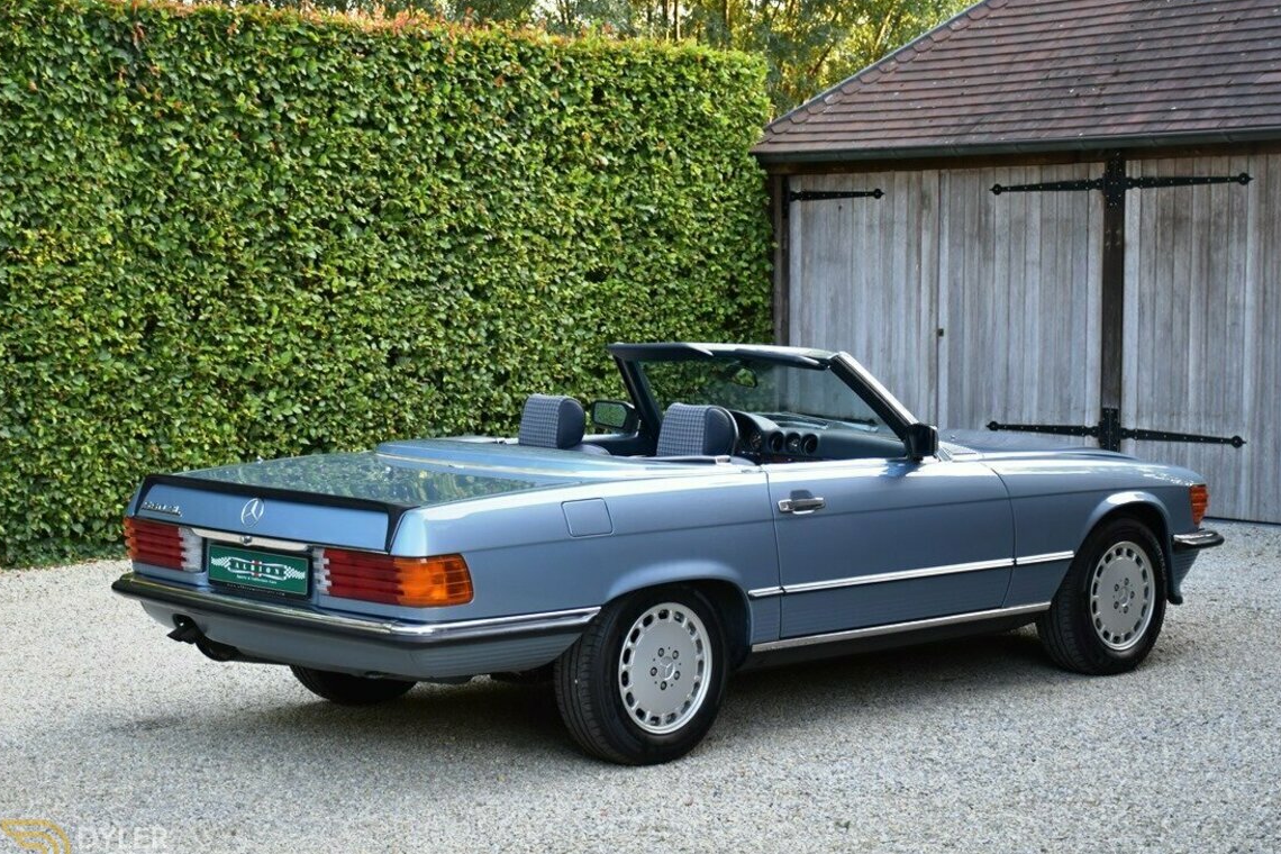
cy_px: 447
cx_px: 663
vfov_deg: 22.6
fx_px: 2135
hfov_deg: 33.4
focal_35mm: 60
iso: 400
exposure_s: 1/80
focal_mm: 38
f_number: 4.2
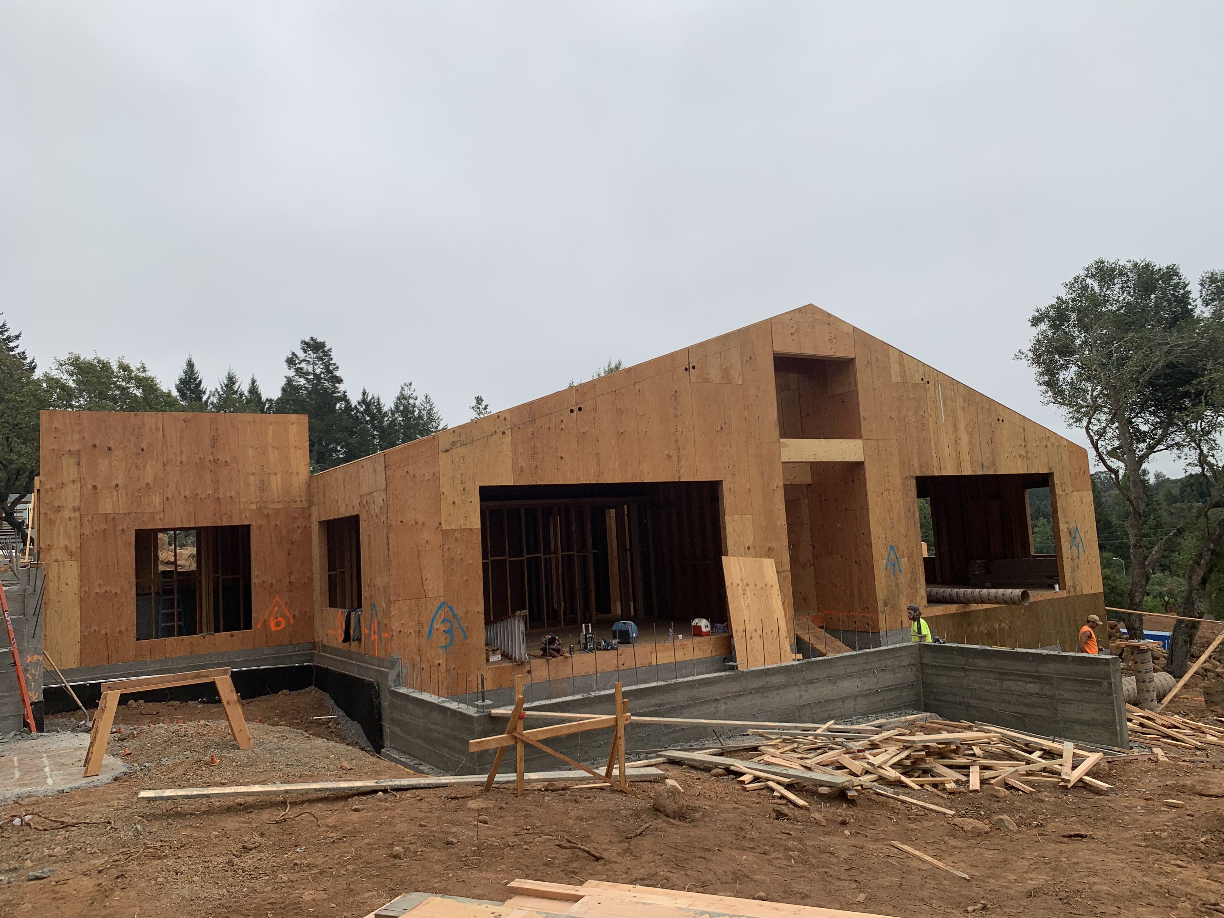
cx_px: 612
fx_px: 919
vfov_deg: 53.1
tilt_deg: +6.4
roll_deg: +4.2
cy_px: 459
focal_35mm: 26
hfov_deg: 67.3
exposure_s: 1/777
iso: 25
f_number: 1.8
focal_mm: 4.25
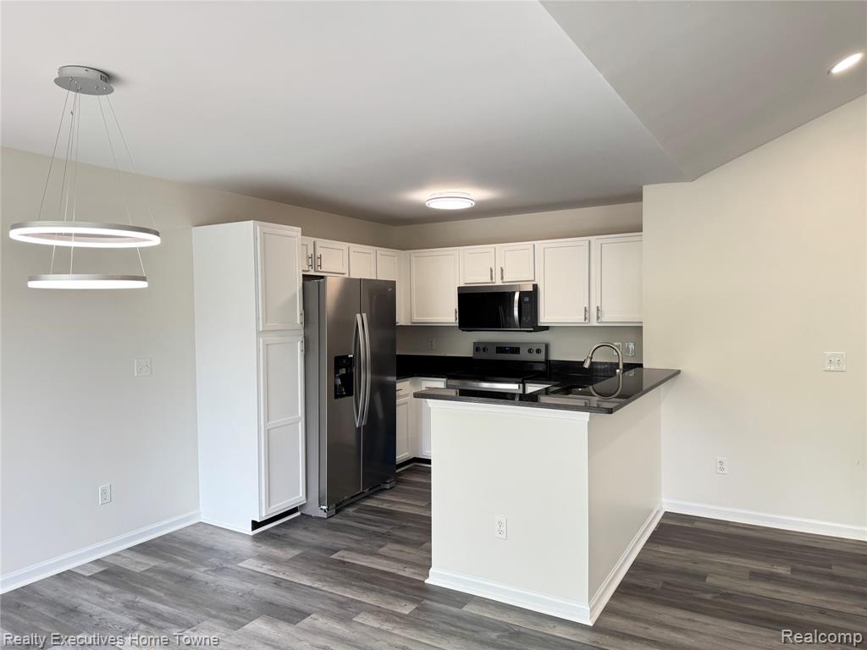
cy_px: 325
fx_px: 601
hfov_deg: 71.6
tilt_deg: -2.7
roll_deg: +0.1
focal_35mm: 24
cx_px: 434
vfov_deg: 56.8
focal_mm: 6.76
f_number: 1.78
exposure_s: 1/120
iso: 80
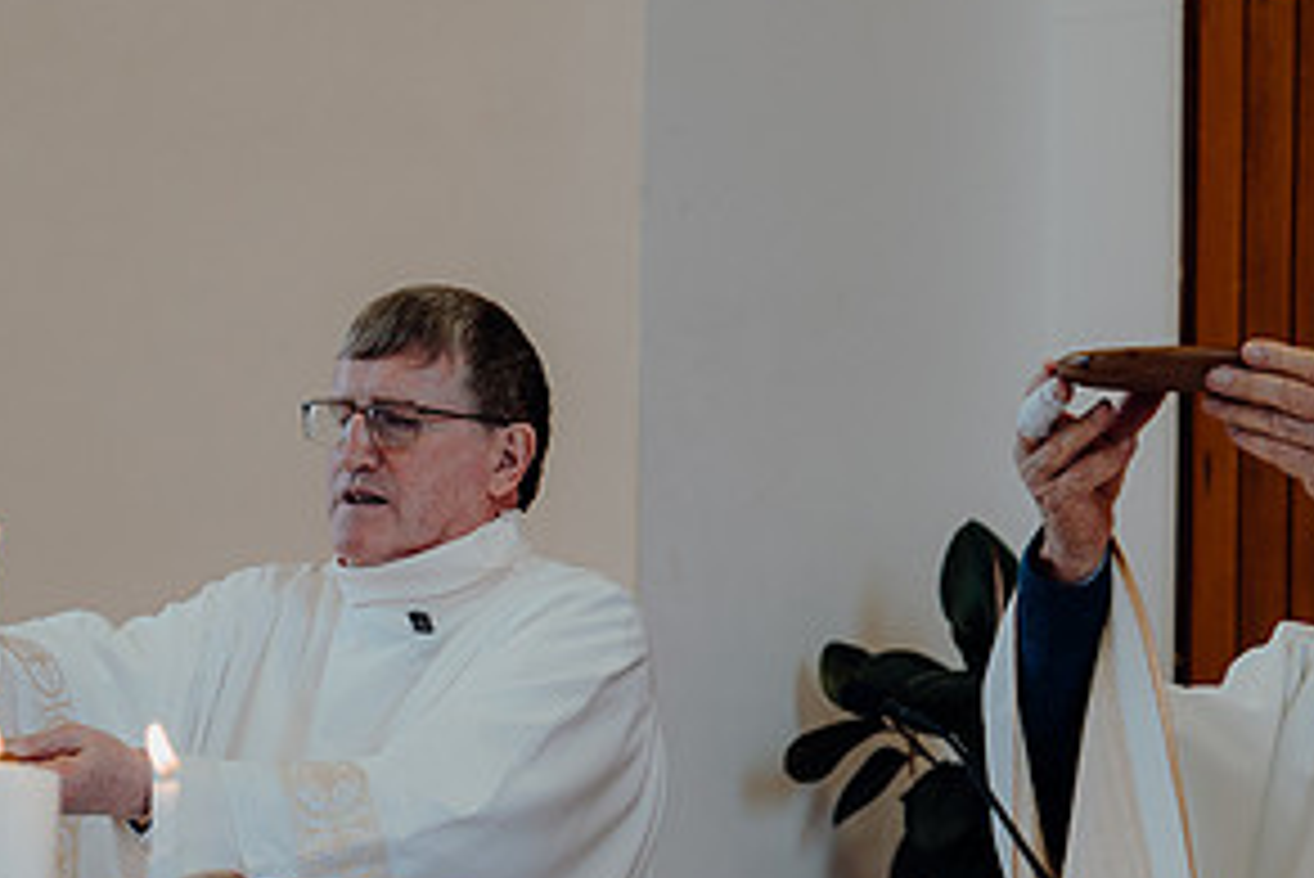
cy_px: 732
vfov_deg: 8.4
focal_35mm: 163
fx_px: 5952
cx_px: 846
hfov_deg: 12.6
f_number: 2.8
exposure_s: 1/200
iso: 320
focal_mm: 55
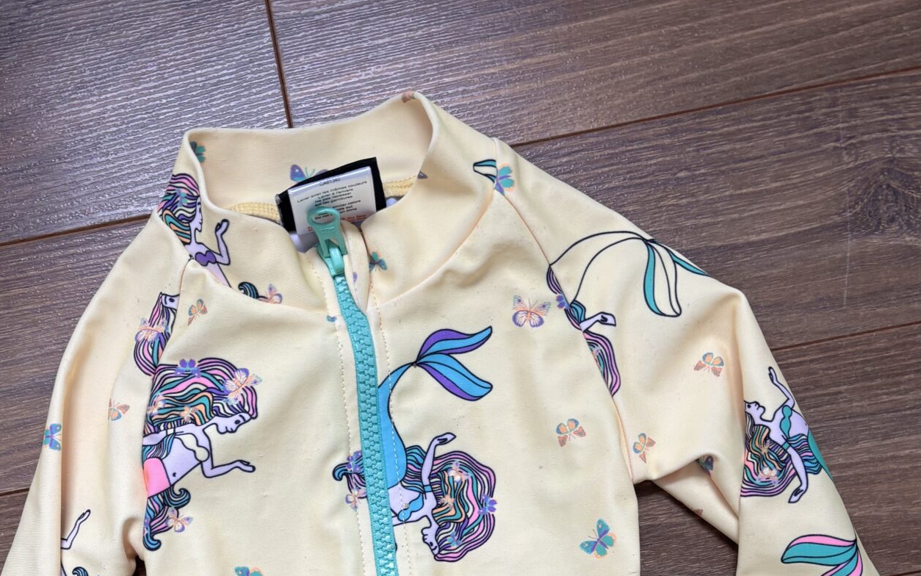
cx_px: 386
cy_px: 654
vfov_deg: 26.1
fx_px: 1130
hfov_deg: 44.2
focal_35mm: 45
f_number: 1.6
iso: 80
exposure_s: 1/60
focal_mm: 5.96
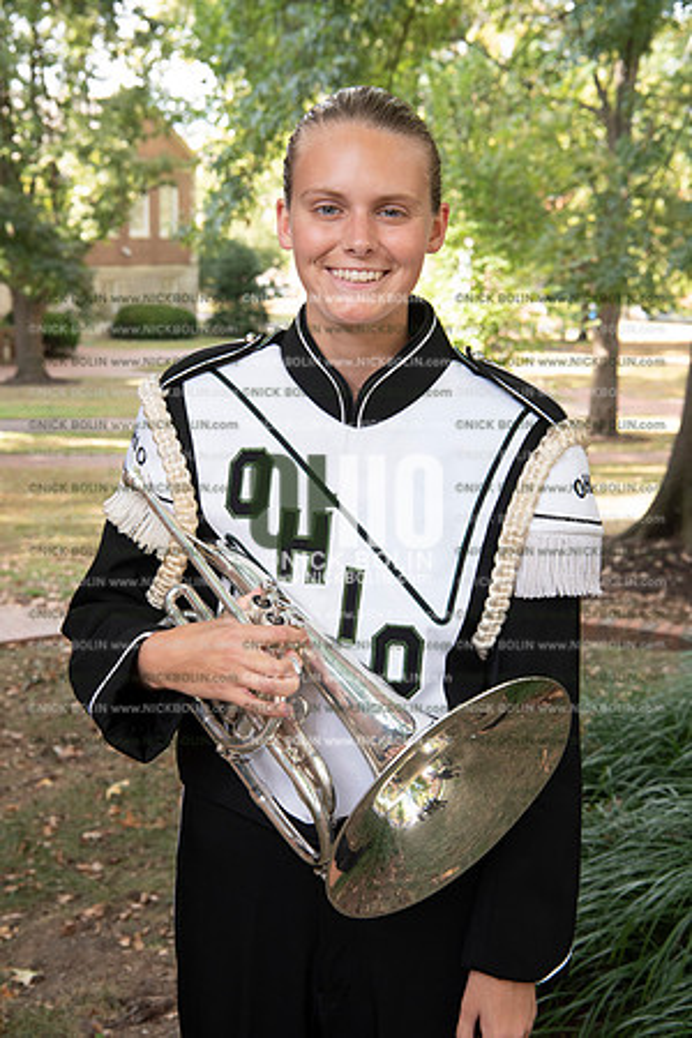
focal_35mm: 52
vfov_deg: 38.2
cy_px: 519
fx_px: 1499
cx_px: 346
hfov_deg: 26.0
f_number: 8
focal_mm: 52
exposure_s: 1/100
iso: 800
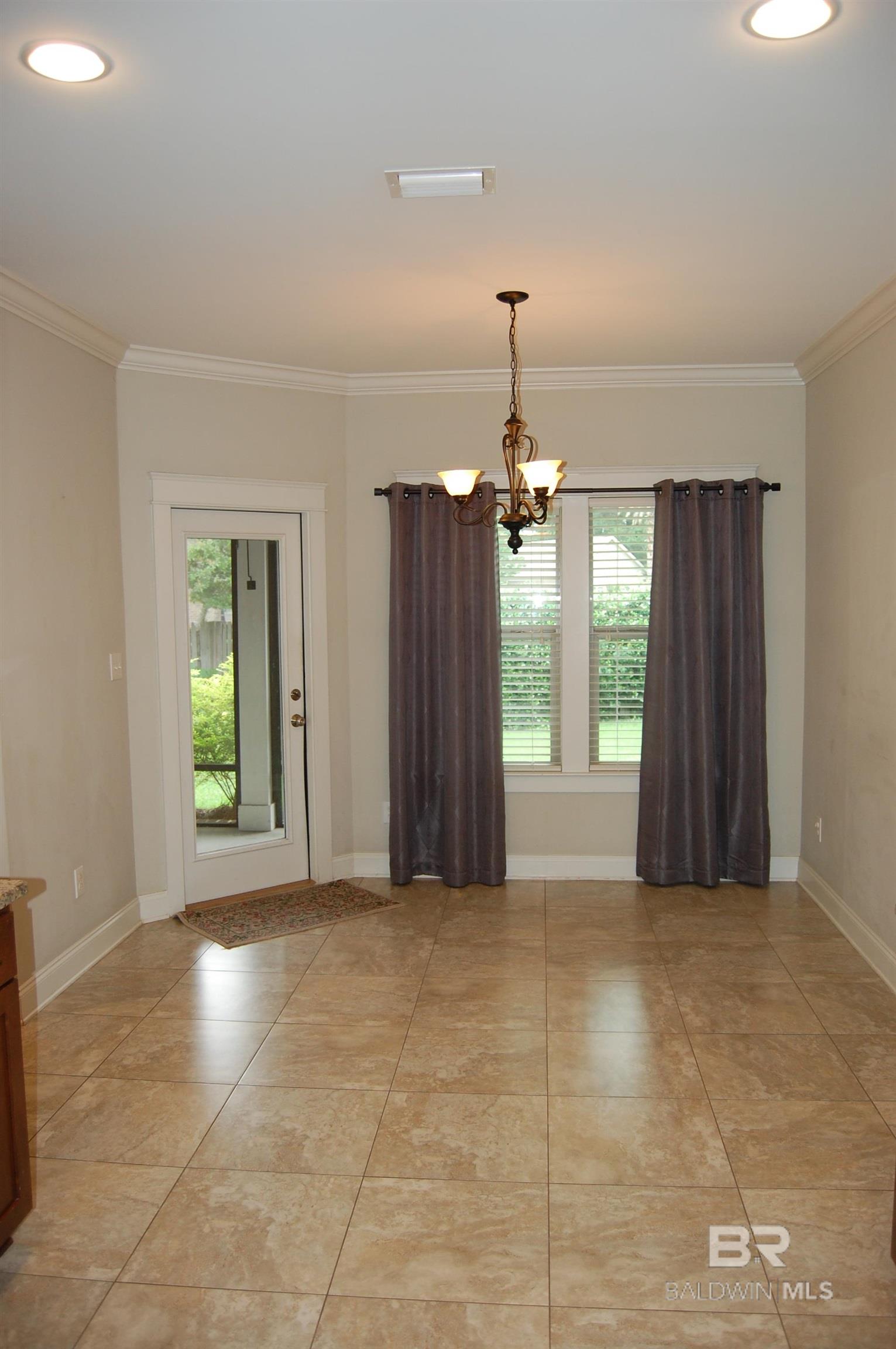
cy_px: 674
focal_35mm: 27
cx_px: 448
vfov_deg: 67.4
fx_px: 1010
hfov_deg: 47.8
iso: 400
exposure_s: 1/60
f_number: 3.5
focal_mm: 18
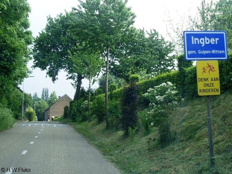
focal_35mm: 38
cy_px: 87
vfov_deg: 37.7
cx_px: 116
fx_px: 255
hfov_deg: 49.0
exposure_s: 1/50
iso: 64
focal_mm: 7.9
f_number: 8
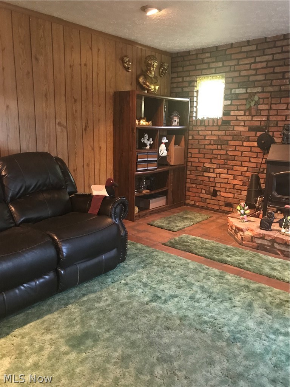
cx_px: 145
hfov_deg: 49.7
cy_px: 194
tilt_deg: -10.6
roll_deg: -0.9
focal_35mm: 28
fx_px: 313
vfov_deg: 63.4
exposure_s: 1/4
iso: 100
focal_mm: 3.99
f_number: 1.8
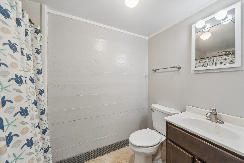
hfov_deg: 108.4
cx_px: 122
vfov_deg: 85.4
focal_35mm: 13
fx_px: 88
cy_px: 82
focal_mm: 13
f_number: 8
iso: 400
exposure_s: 1/20
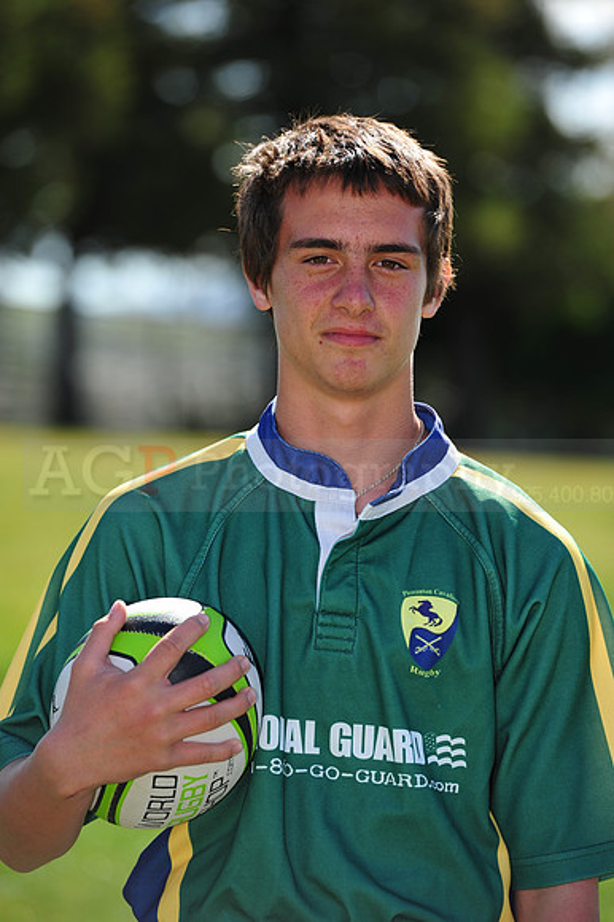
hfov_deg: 6.9
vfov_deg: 10.3
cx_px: 307
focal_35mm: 200
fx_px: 5122
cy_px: 461
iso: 200
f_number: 4.5
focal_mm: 200
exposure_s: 1/640
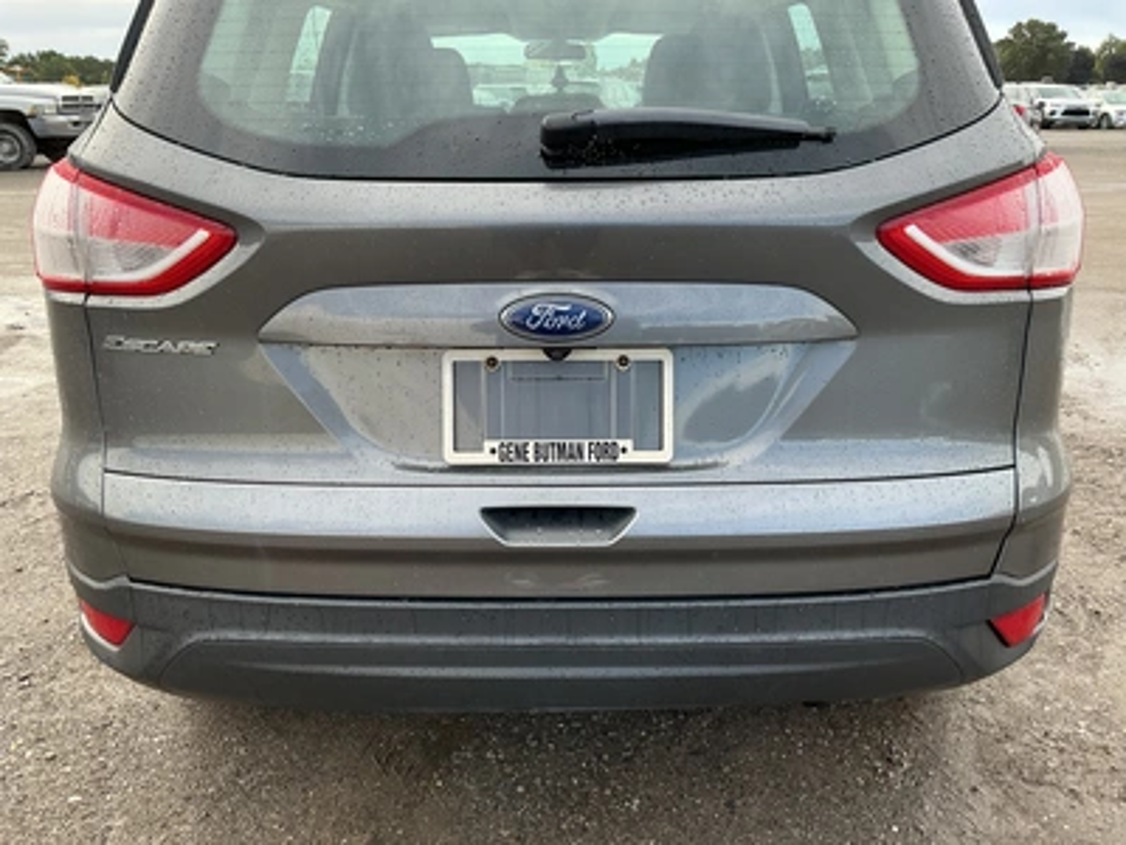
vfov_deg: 49.7
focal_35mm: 28
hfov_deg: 63.4
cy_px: 422
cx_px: 563
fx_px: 911
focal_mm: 3
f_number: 1.8
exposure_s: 1/150
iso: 20
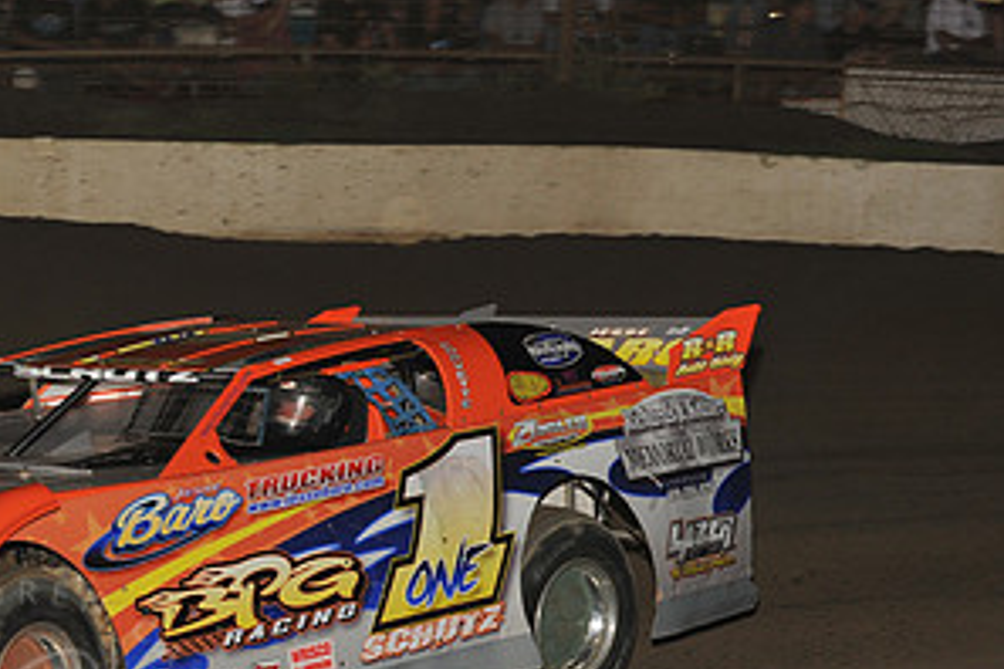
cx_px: 27
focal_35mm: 195
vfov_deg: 7.0
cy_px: 473
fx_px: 5438
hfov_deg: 10.5
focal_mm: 100
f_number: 7.1
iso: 640
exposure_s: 1/320
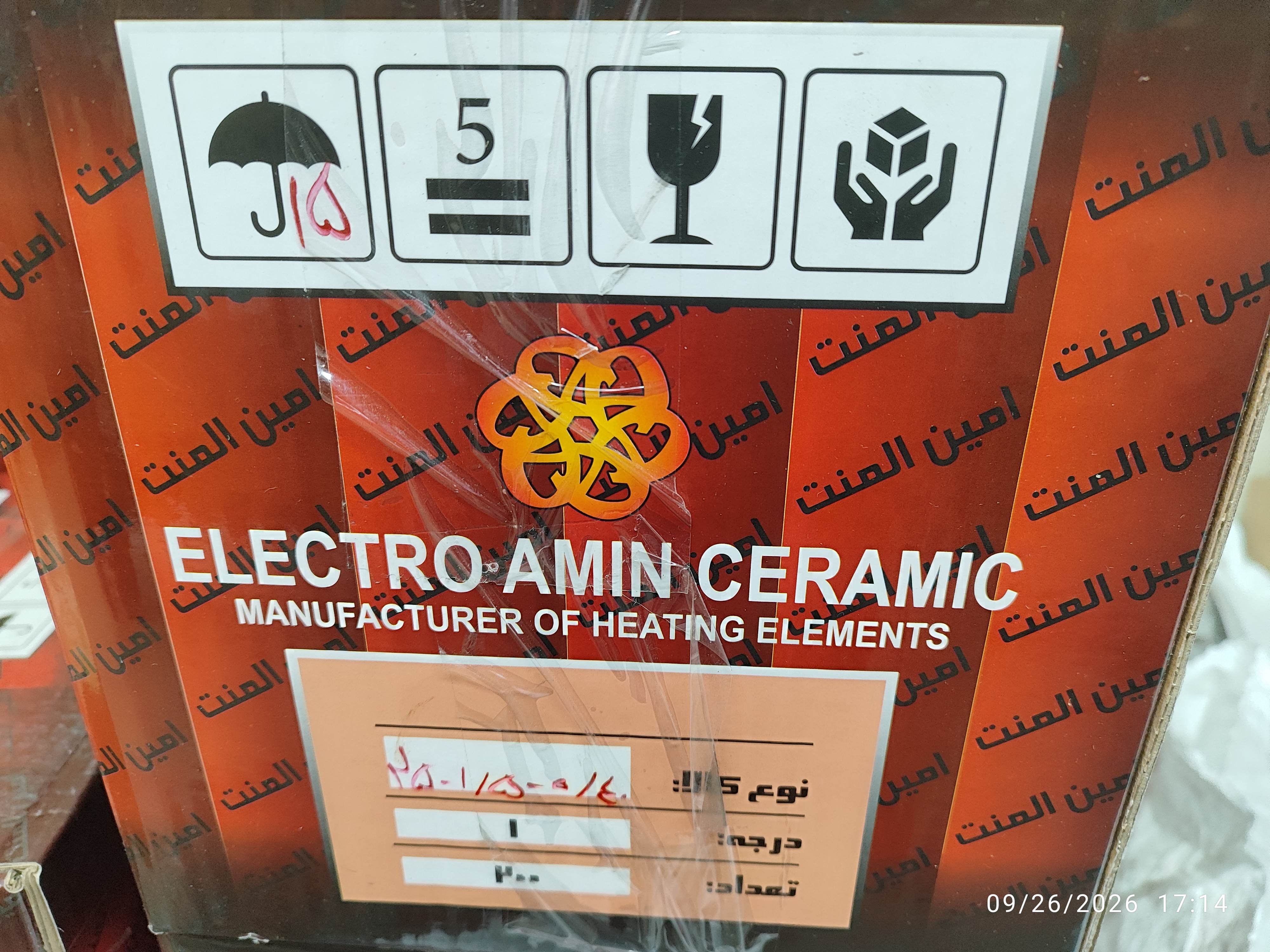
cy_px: 476
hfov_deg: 71.6
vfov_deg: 56.8
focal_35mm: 24
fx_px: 881
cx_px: 635
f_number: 1.89
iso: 775
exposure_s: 1/100
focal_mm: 5.89
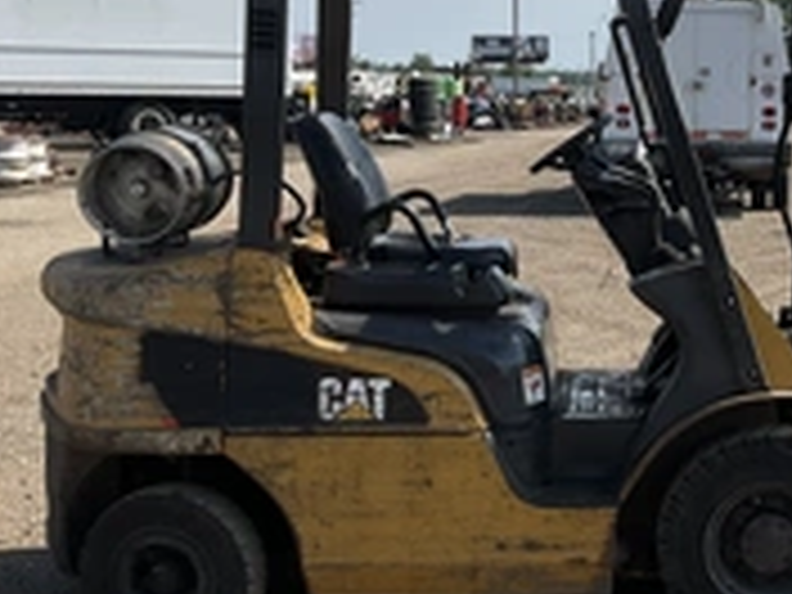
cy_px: 256
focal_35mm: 66
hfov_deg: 28.0
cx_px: 756
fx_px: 1510
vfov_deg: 22.2
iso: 25
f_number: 1.8
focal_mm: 3
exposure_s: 1/2058
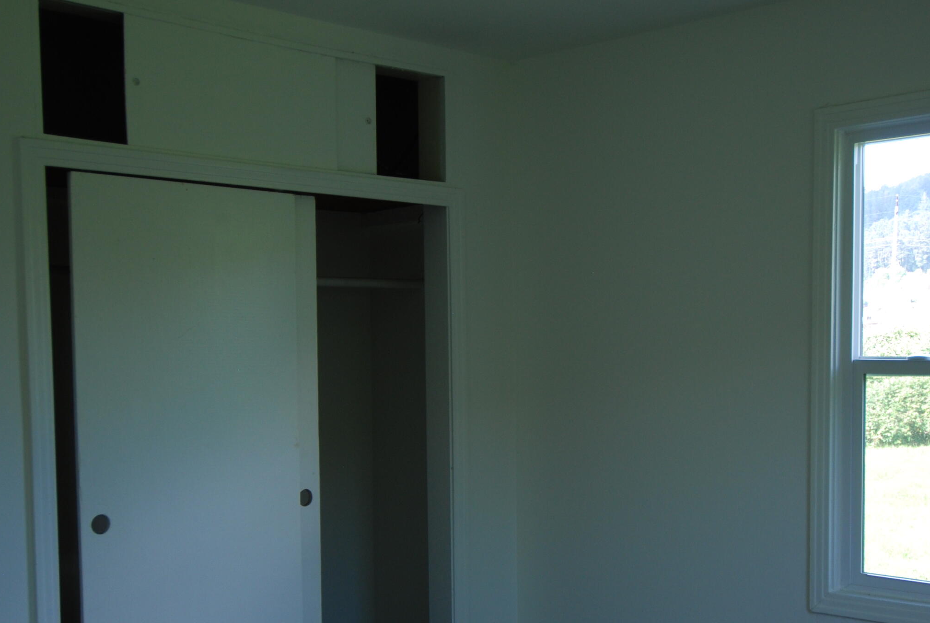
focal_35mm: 49
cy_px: 426
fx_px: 1267
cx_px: 515
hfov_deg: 40.2
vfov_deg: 27.4
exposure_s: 1/80
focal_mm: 22
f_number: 4.5
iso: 200
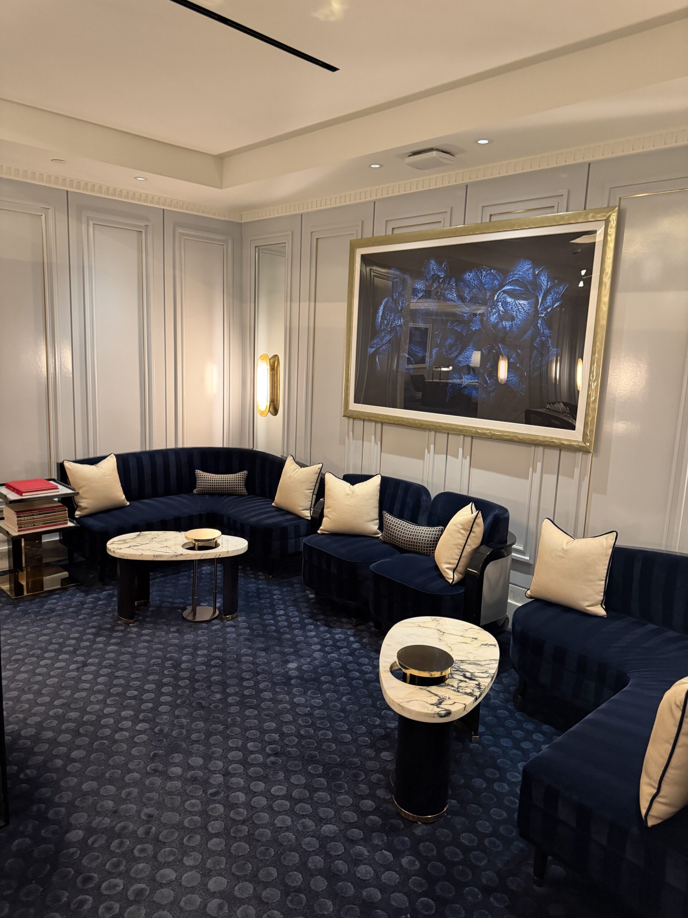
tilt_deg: -8.8
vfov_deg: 71.6
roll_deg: -1.4
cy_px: 459
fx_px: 636
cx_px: 344
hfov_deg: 56.8
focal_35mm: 24
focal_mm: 6.76
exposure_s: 1/60
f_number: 1.78
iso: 500
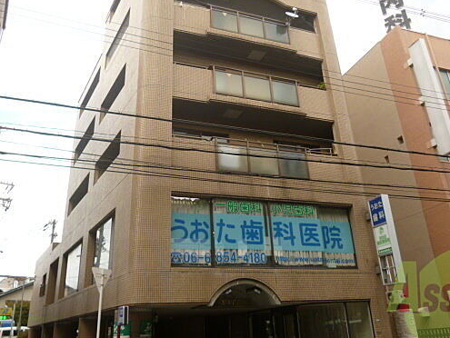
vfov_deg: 45.1
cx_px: 217
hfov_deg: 58.3
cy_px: 128
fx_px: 403
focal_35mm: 31
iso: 100
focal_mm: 4.3
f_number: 2.5
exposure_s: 1/320
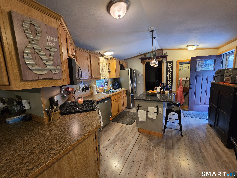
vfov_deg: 89.9
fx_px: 89
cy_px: 89
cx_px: 118
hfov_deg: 106.2
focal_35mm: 13
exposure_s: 1/60
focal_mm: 2.2
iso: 400
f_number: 1.9
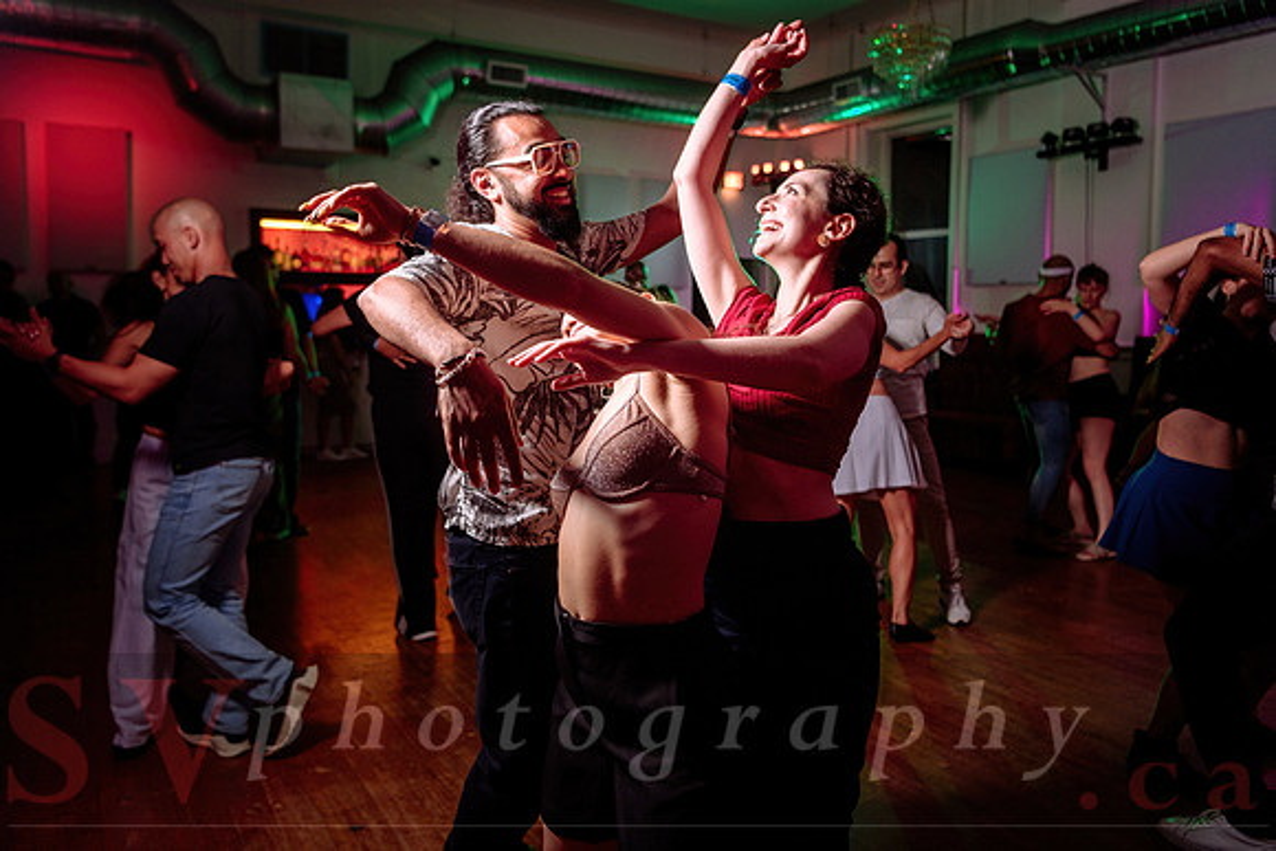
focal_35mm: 30
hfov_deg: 62.5
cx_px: 638
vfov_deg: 44.0
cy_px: 383
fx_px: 1052
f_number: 2.8
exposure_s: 1/30
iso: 800
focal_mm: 27
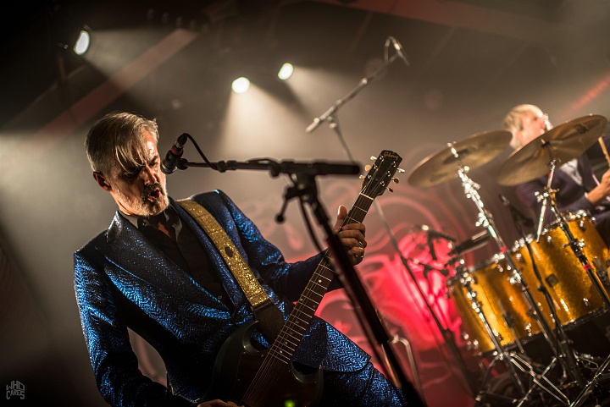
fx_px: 593
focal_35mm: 35
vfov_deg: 37.9
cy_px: 204
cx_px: 305
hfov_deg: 54.4
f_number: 1.4
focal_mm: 35
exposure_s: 1/320
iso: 320
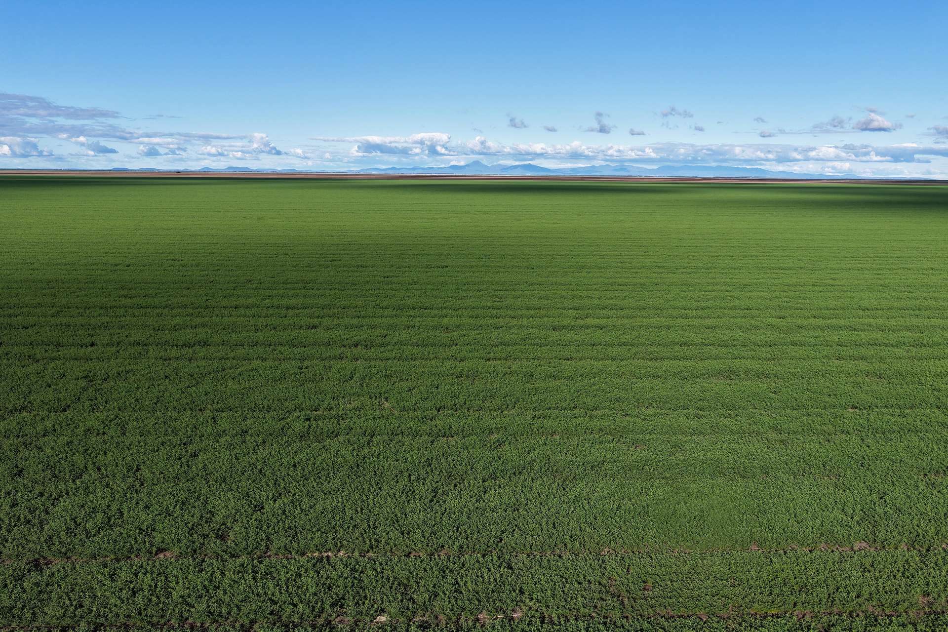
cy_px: 316
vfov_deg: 46.4
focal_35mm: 28
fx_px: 737
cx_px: 474
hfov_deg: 65.5
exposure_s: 1/1600
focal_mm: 14.4
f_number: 2.8
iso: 125
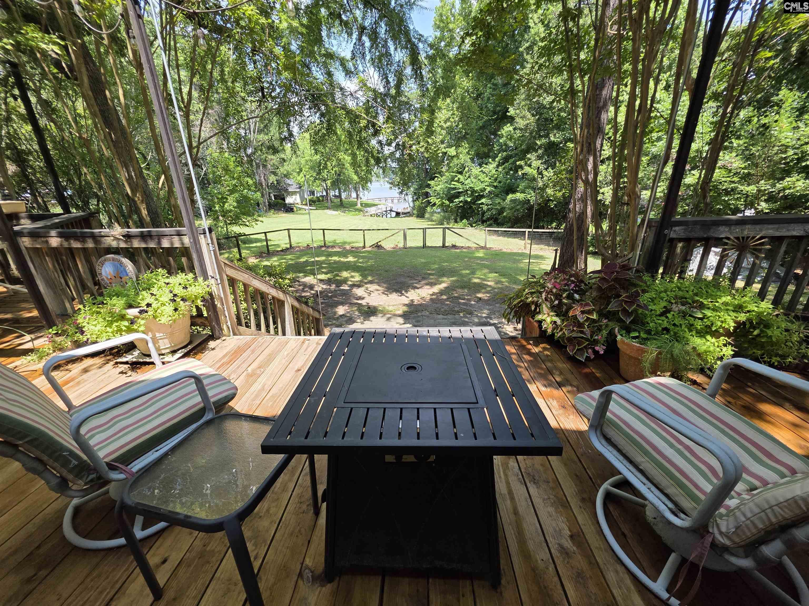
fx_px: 304
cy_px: 303
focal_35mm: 13
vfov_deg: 89.9
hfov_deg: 106.2
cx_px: 404
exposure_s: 1/532
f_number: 1.9
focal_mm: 2.2
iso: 40
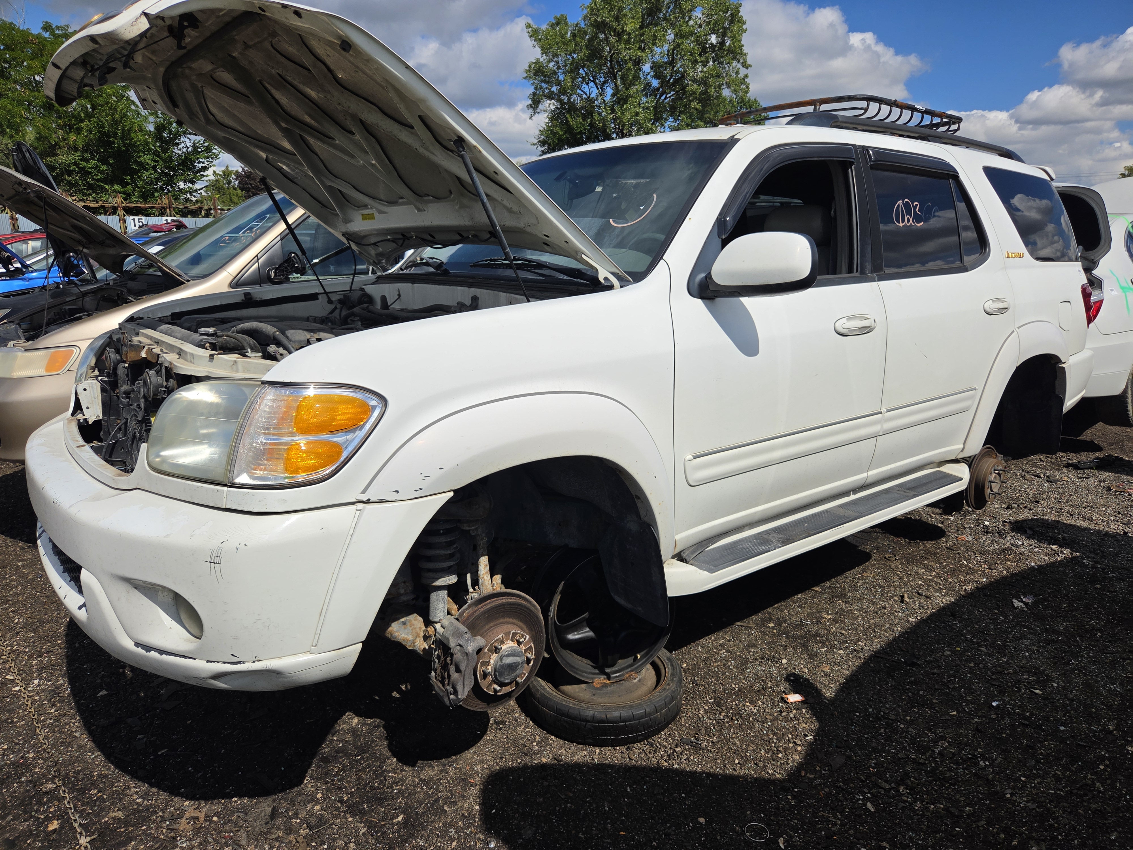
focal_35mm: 23
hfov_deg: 73.9
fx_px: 753
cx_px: 566
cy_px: 425
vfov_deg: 58.9
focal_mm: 5.4
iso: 64
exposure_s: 1/7887
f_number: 1.8
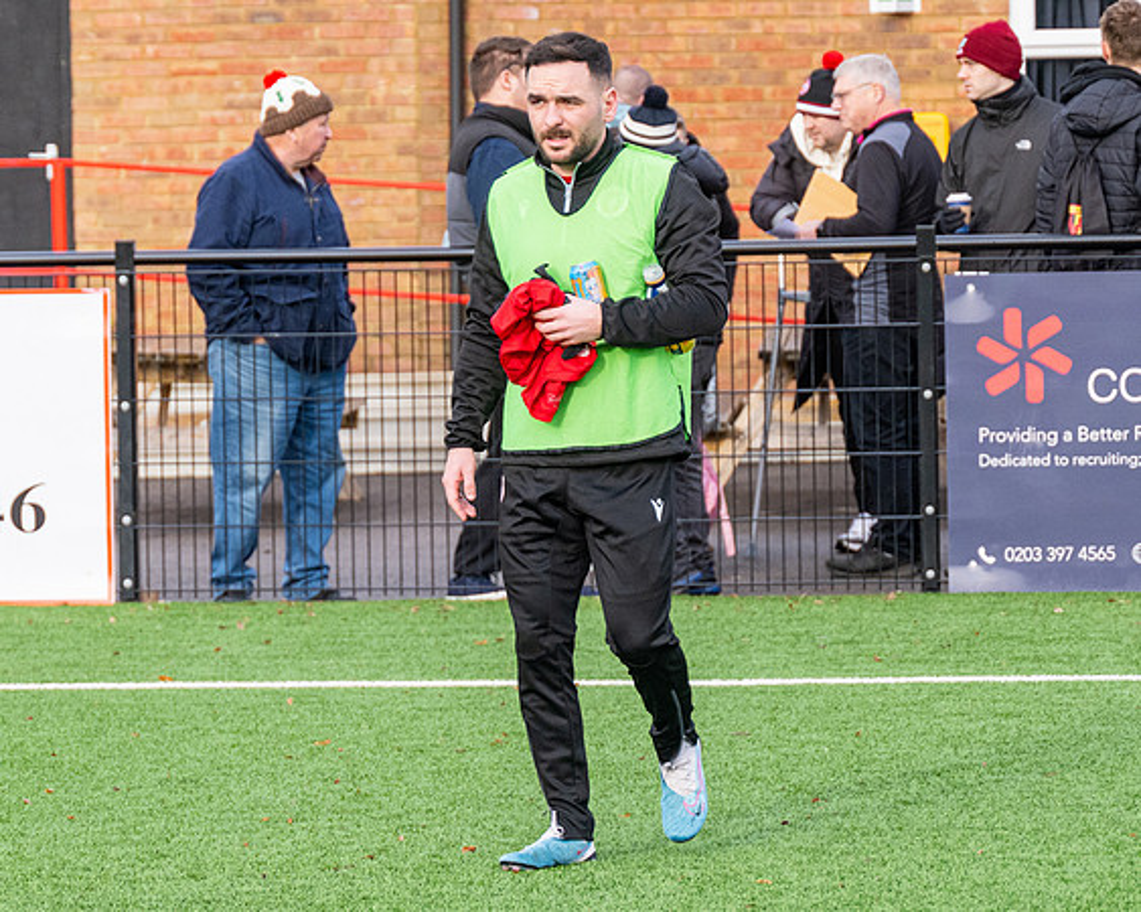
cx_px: 436
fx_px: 6705
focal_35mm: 199
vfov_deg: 7.8
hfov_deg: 9.7
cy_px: 445
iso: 800
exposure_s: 1/1600
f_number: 4
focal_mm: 98
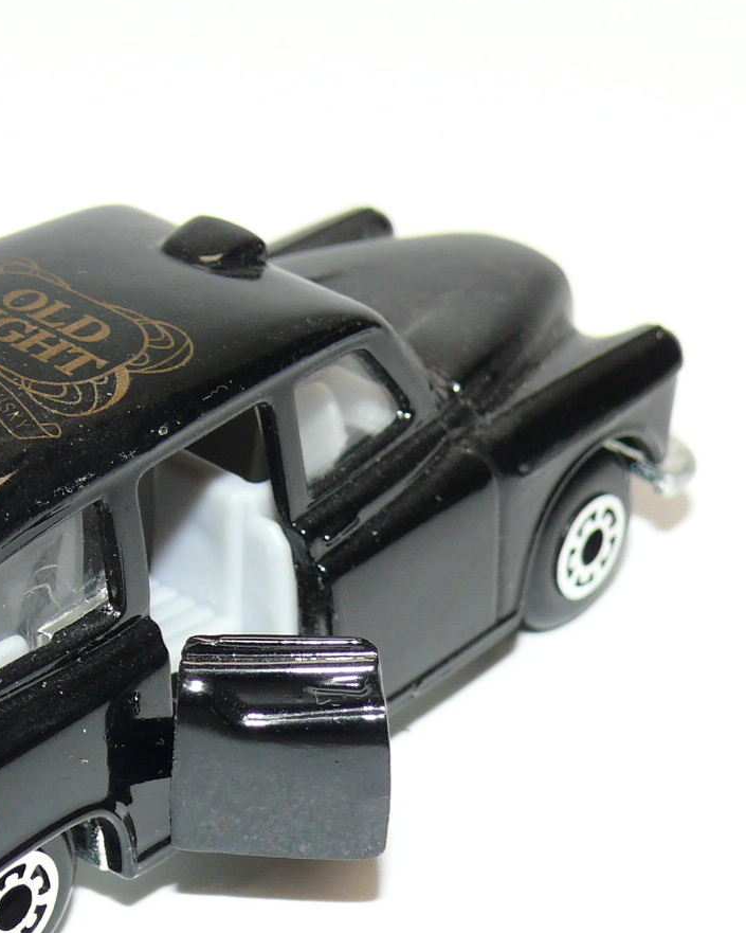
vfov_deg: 14.5
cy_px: 503
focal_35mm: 133
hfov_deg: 11.6
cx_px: 156
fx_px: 3670
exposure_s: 1/30
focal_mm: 11.3
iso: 100
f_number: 4
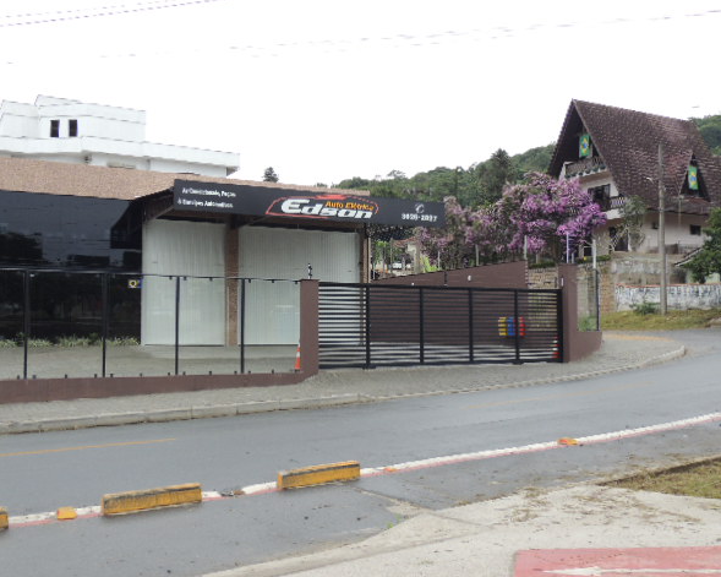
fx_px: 747
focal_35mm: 35
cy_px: 293
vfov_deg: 42.2
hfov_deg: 51.5
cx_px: 351
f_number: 3.2
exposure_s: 1/50
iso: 125
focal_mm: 5.8
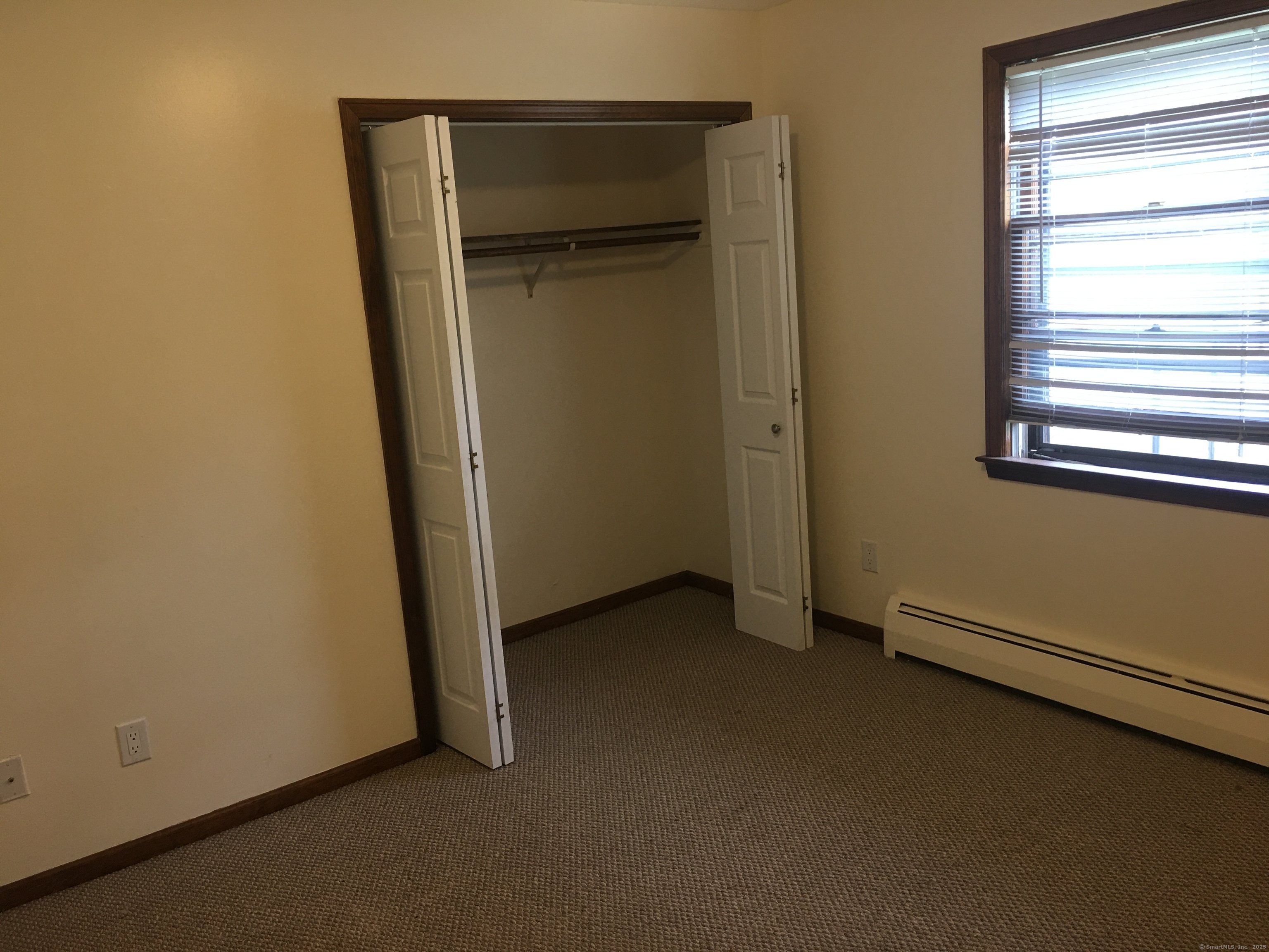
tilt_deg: -10.8
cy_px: 476
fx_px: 1063
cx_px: 634
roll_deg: +3.9
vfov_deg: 48.2
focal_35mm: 29
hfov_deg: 61.7
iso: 32
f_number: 2.2
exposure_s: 1/15
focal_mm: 4.15
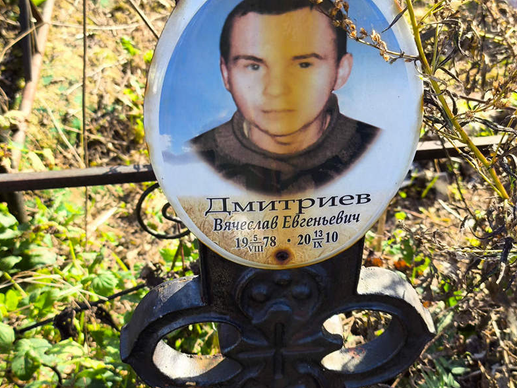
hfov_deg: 37.5
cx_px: 260
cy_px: 197
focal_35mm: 51
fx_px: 762
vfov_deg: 28.6
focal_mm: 4.71
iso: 50
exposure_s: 1/356
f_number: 1.7
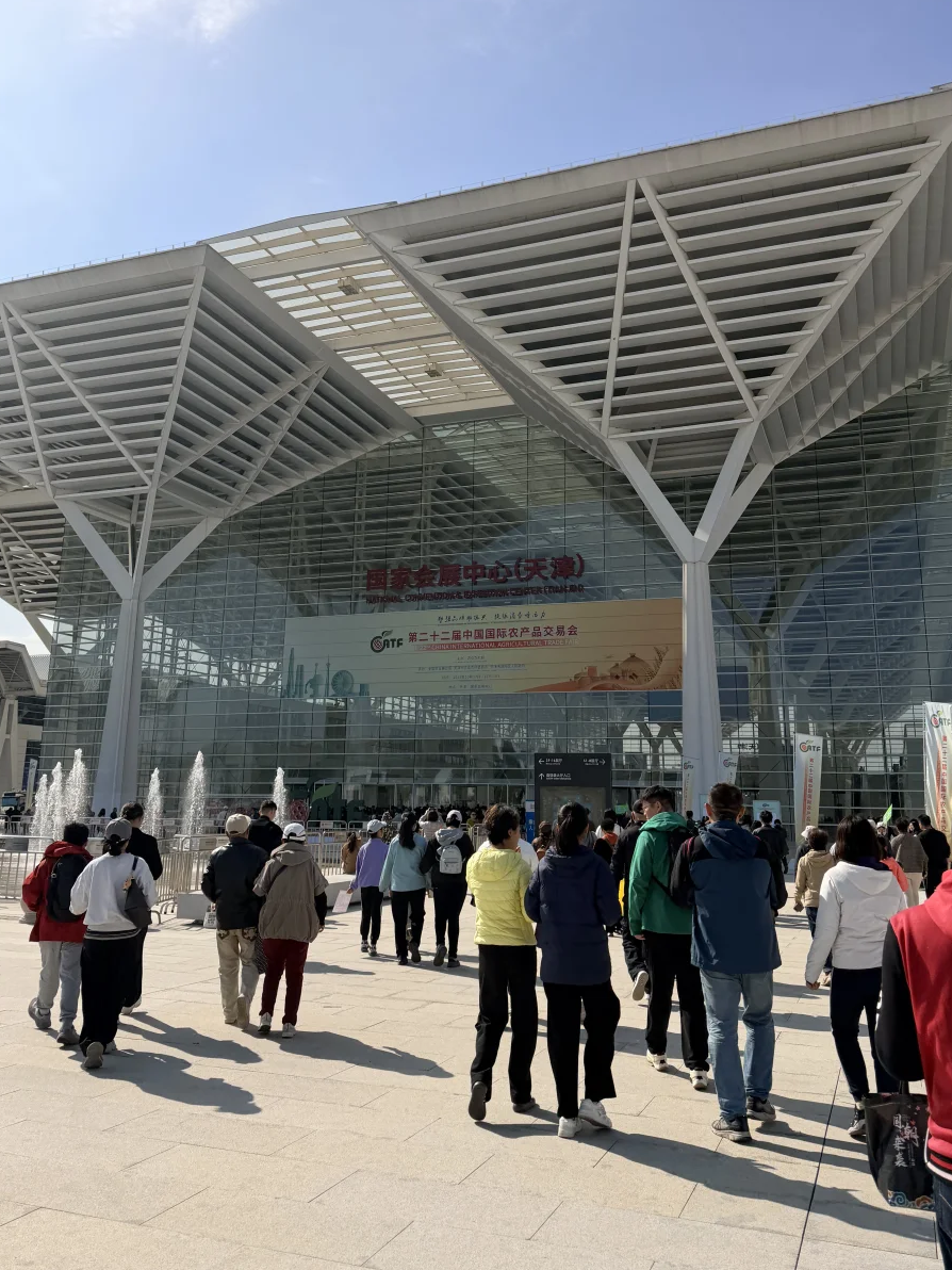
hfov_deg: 48.2
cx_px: 444
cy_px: 556
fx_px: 1063
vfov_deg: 61.5
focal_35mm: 29
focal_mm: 6.76
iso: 100
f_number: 1.78
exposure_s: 1/10309
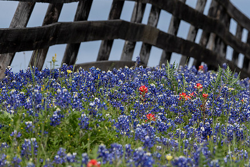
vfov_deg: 2.6
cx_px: 138
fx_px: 3735
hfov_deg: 3.8
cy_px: 71
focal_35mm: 538
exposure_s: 1/500
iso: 250
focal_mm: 270
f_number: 11
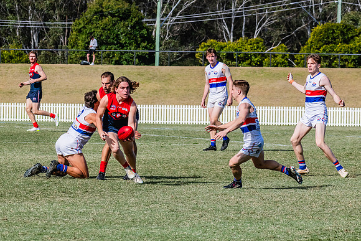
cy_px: 134
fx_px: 2717
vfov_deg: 5.1
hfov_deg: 7.6
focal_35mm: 271
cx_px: 165
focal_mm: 170
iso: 800
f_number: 10
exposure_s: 1/1600
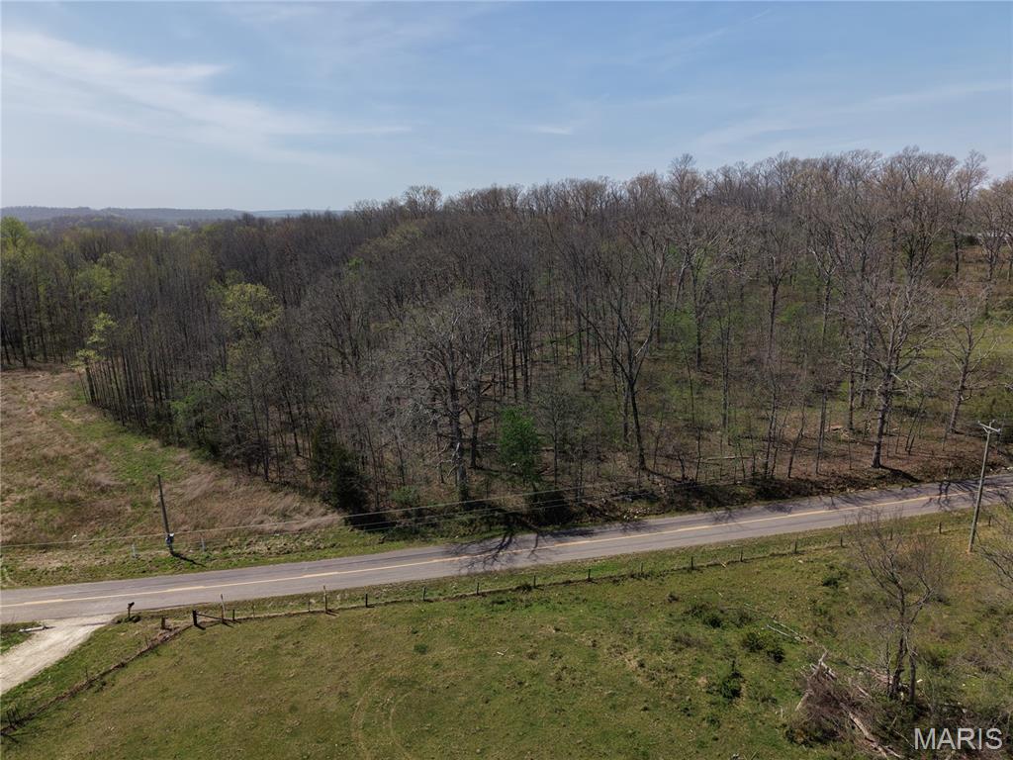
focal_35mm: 24
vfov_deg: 56.8
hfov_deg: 71.6
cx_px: 506
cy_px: 380
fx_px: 702
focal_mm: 8.67
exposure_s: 1/160
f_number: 1.8
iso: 170
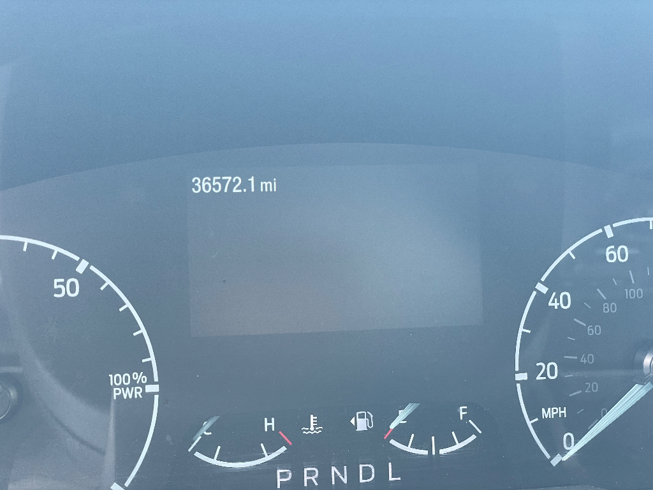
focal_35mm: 52
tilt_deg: -8.4
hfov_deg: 36.8
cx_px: 326
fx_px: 981
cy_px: 245
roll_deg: -1.7
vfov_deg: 28.0
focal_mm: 6
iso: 100
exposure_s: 1/99
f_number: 2
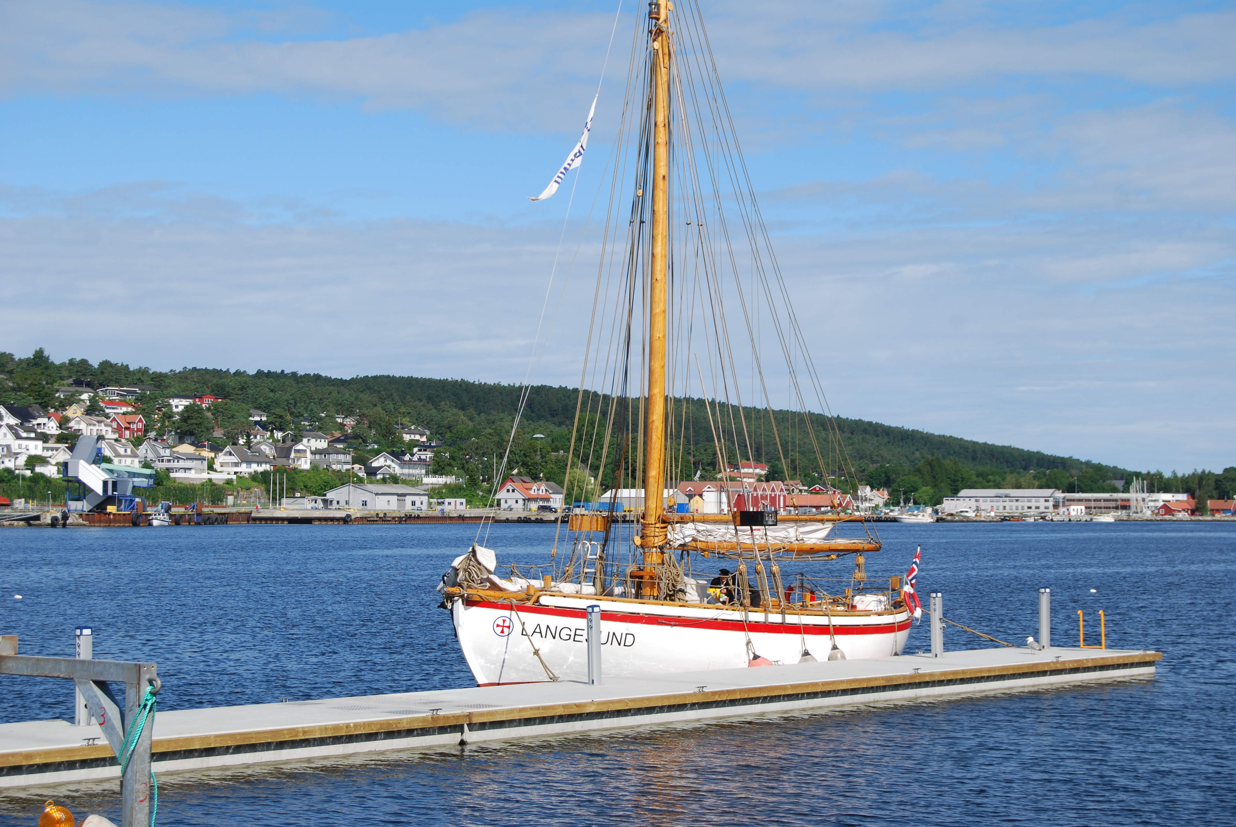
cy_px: 414
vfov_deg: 19.8
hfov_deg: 29.2
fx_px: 2372
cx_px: 618
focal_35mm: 69
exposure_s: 1/320
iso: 100
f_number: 9
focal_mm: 46
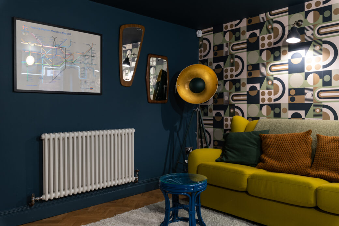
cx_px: 170
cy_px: 113
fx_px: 282
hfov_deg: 61.9
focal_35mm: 30
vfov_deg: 43.6
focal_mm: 30
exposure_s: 1
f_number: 8
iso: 400
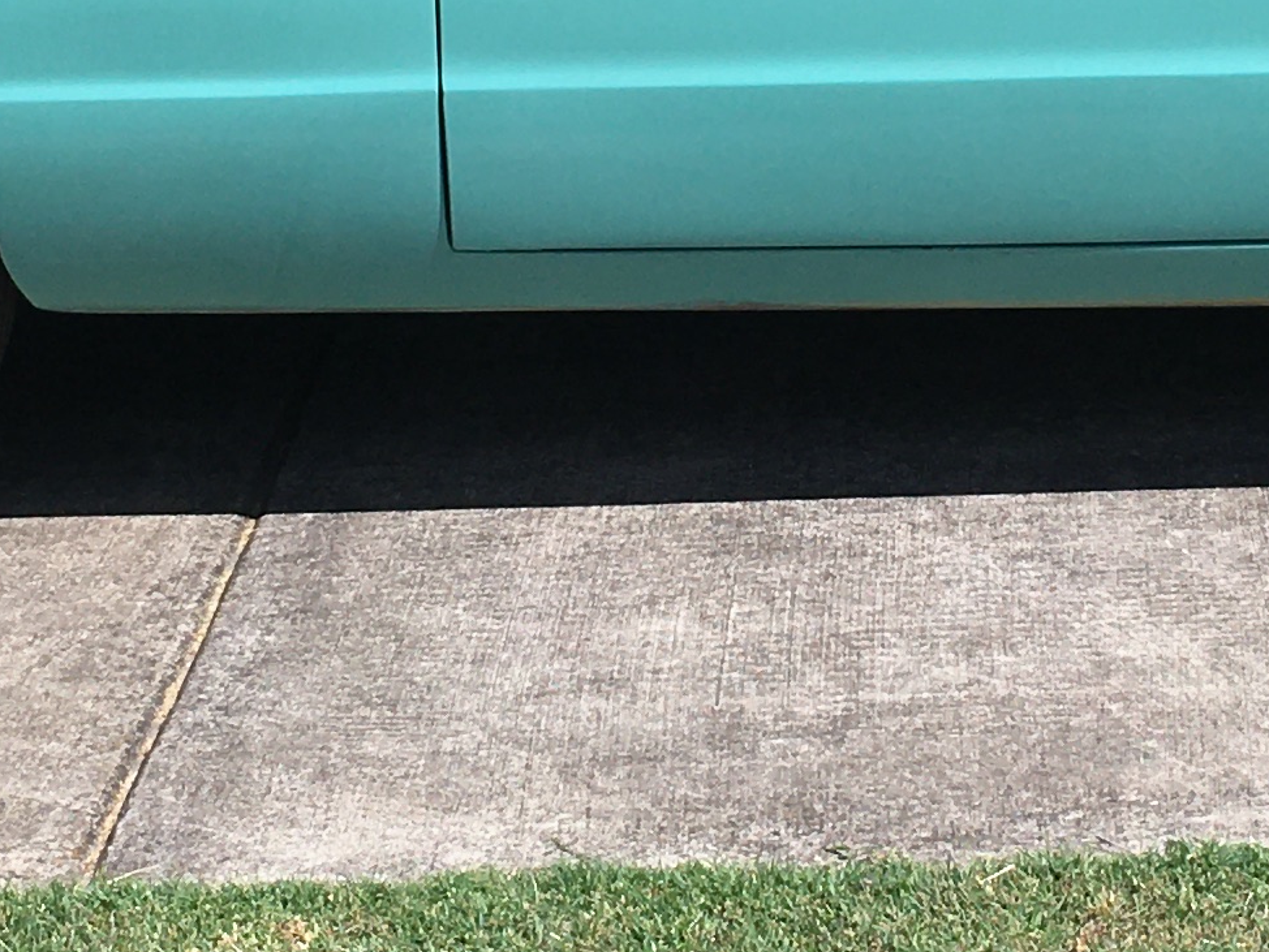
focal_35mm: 120
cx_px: 767
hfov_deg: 16.4
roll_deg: -0.7
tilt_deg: -12.8
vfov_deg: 12.3
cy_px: 211
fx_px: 4400
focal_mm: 4.15
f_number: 2.2
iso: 25
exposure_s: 1/2079
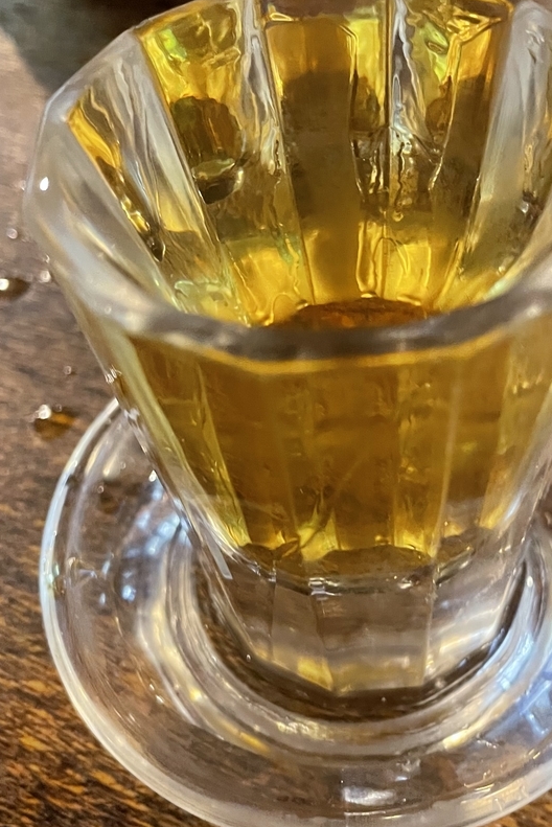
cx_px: 322
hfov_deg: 32.6
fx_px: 942
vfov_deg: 47.4
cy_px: 383
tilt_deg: -49.1
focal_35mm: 41
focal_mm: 4.2
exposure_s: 1/33
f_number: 1.6
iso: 640
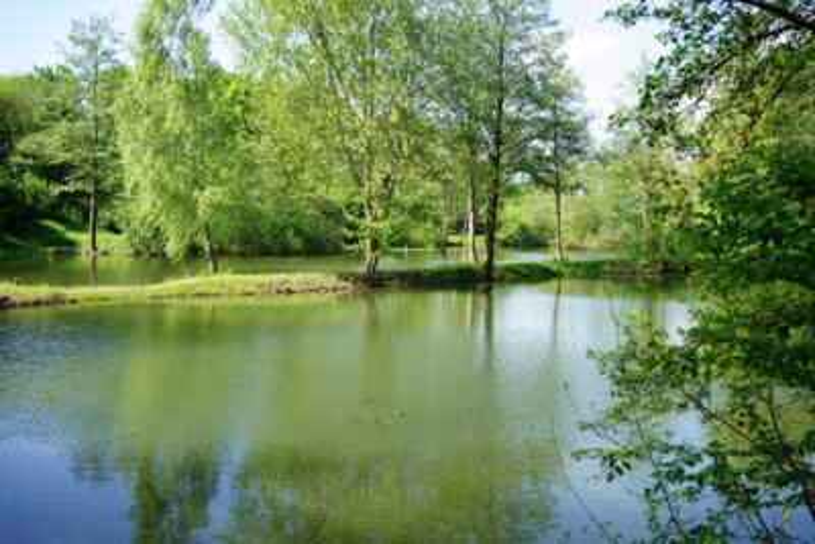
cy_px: 272
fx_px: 793
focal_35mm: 35
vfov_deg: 37.9
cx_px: 408
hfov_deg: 54.4
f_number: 4.5
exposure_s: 1/200
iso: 100
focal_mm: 35
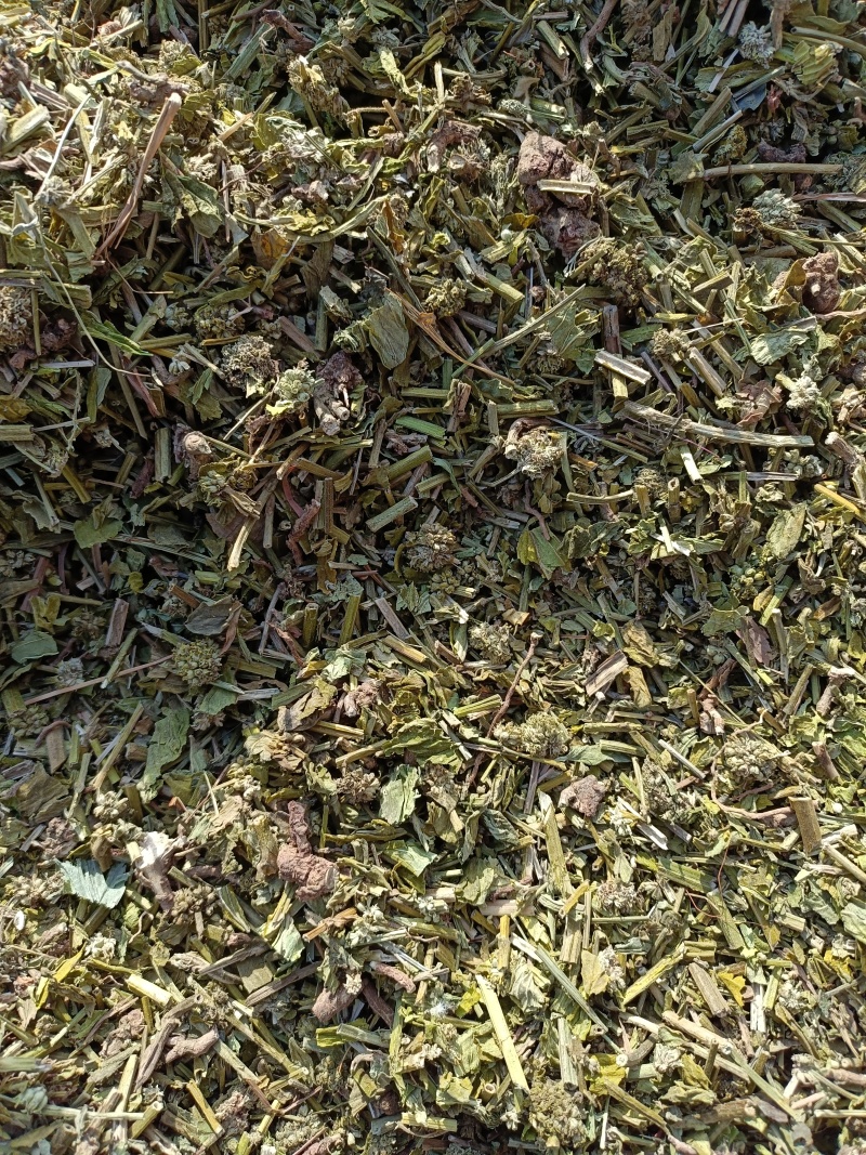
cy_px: 578
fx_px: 834
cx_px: 433
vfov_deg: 69.4
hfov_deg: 54.9
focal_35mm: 25
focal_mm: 4.7
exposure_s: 1/223
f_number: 1.7
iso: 100
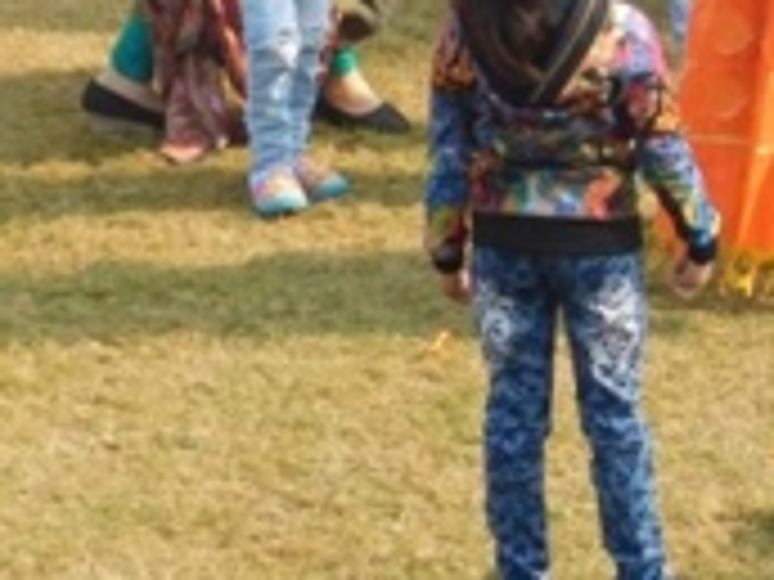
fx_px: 4897
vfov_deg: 6.7
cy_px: -355
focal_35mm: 219
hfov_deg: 8.8
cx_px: 1112
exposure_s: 1/250
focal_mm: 10.4
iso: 125
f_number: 4
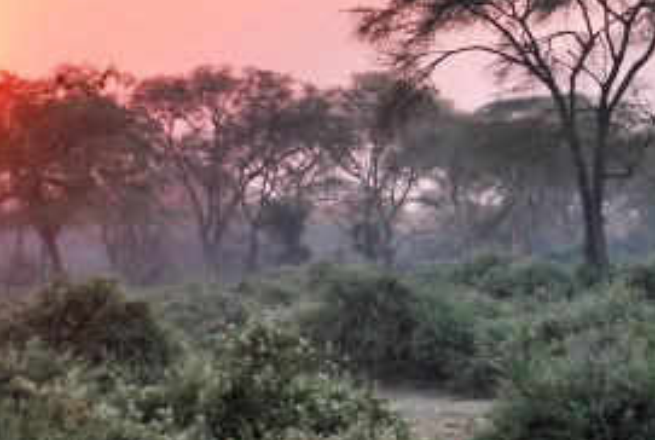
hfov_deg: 4.6
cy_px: 176
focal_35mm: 451
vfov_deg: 3.1
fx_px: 8224
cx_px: 686
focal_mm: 102
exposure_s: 1/125
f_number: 4.8
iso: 220
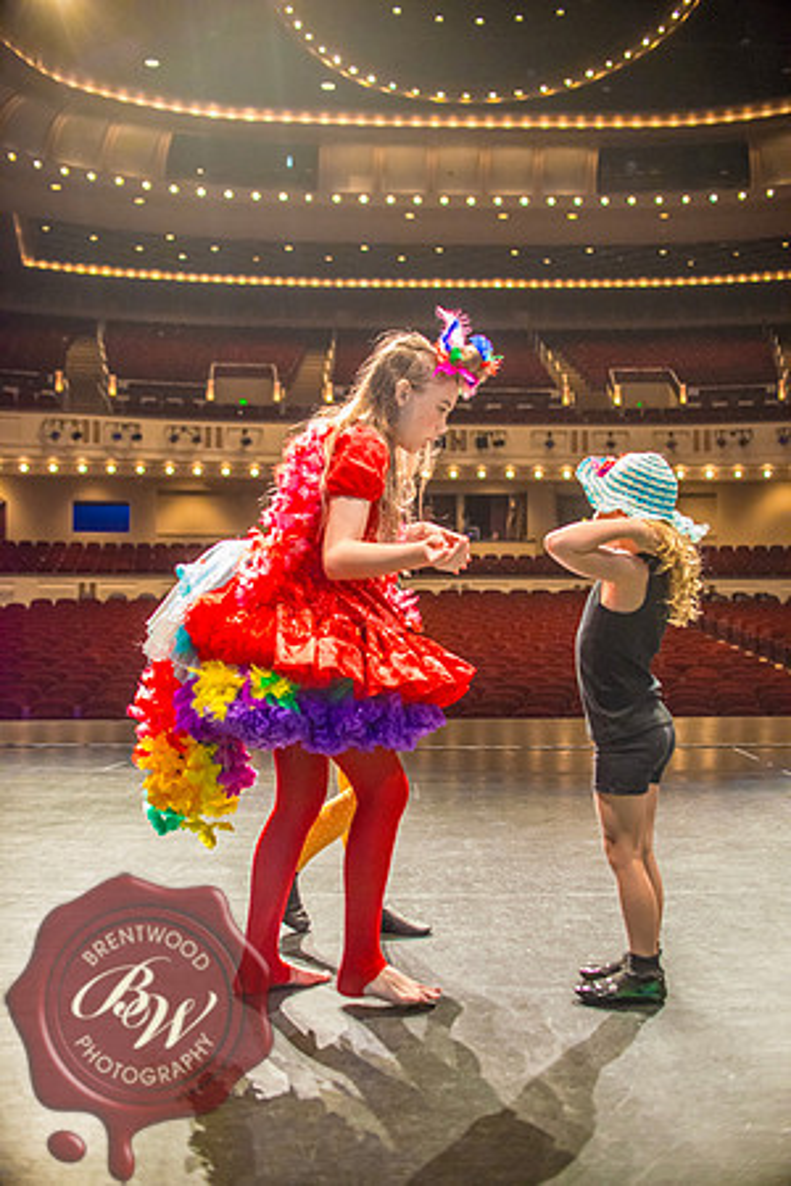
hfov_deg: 37.9
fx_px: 1153
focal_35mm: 35
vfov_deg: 54.4
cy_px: 593
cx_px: 396
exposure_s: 1/320
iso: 6400
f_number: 2.8
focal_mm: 35
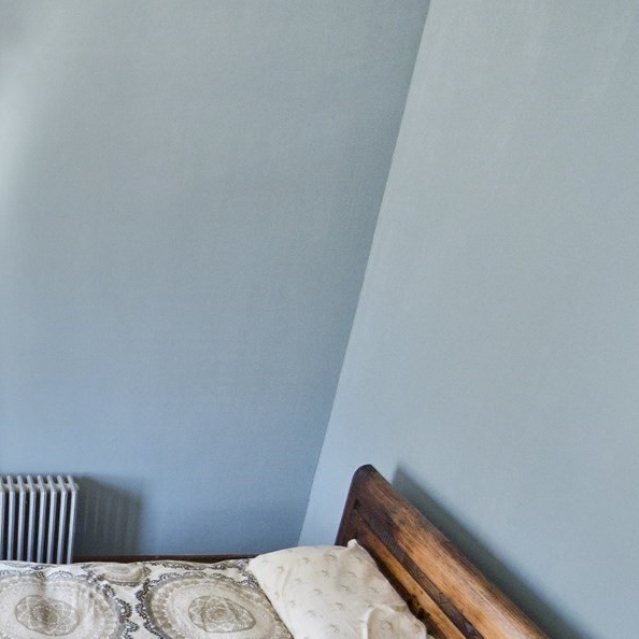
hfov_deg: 34.9
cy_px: 508
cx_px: -73
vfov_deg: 39.4
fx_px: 856
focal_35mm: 41
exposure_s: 1/160
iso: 400
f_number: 2.8
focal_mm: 14
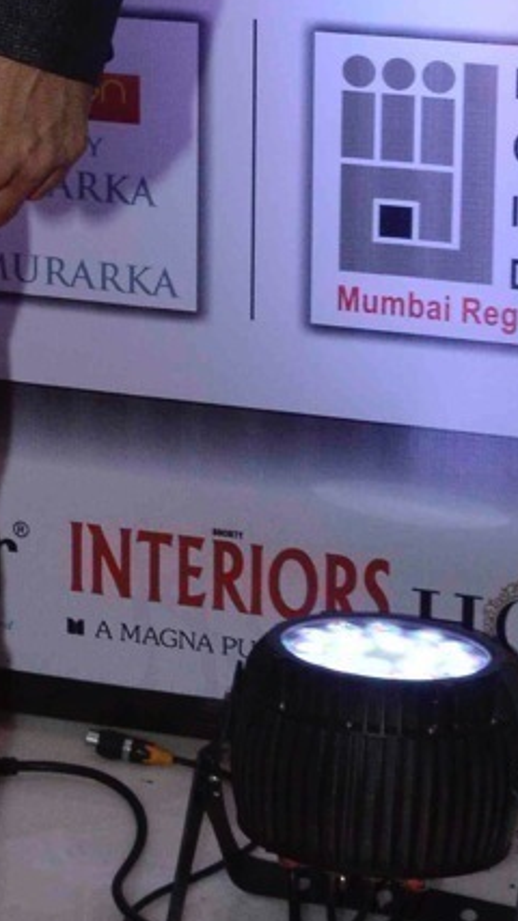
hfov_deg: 8.1
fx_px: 3567
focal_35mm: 146
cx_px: -373
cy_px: -124
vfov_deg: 14.3
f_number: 10
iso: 800
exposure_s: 1/160
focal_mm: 22
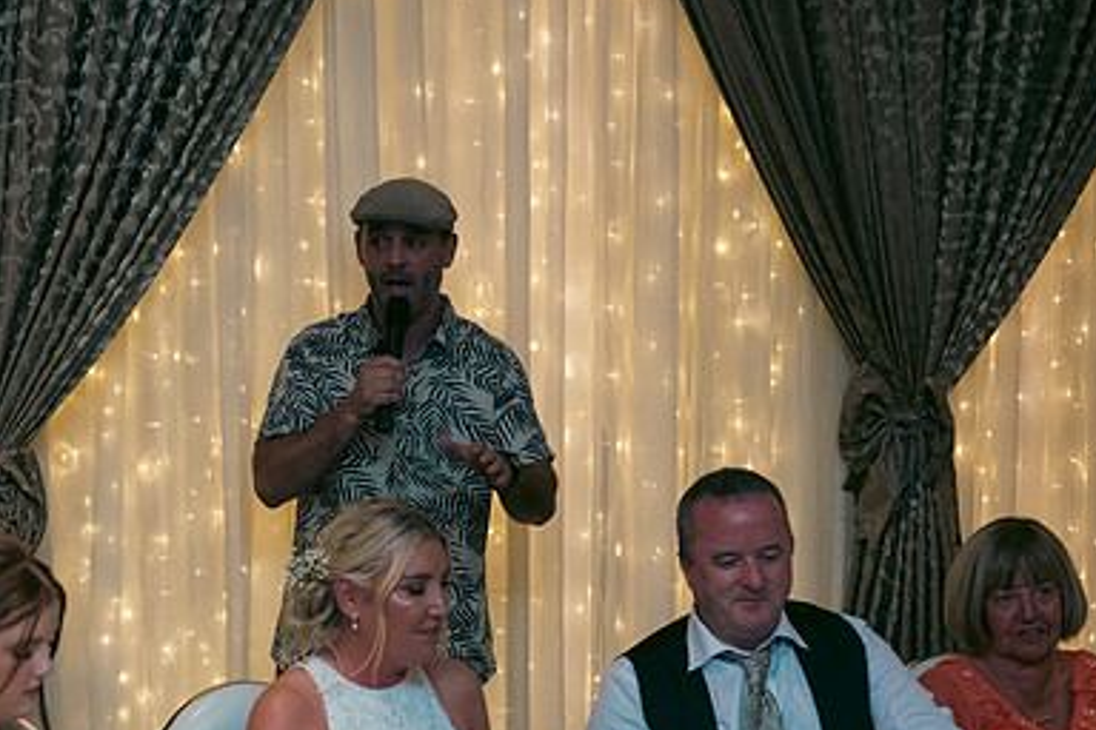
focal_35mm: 83
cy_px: 538
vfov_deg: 16.4
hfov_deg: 24.4
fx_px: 2527
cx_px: 411
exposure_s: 1/160
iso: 800
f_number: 3.5
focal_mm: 55
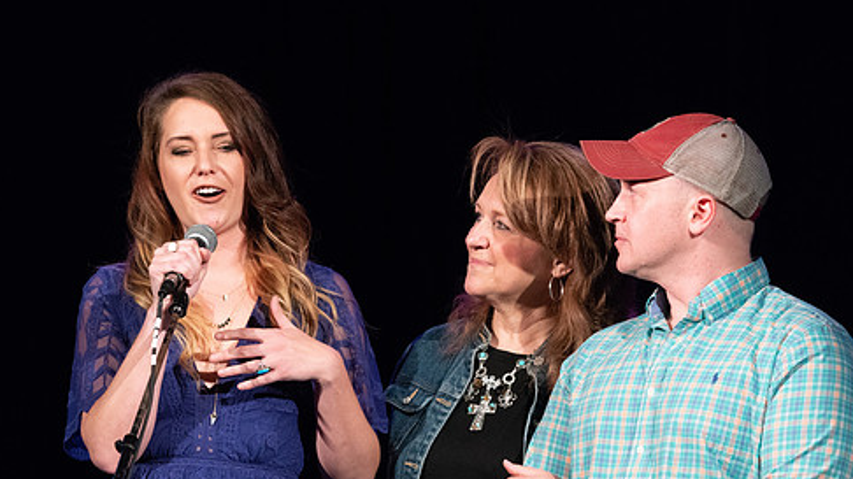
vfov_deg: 5.9
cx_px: 455
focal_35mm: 204
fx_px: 4613
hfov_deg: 10.6
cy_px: 325
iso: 6400
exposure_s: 1/125
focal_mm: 163
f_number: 6.3
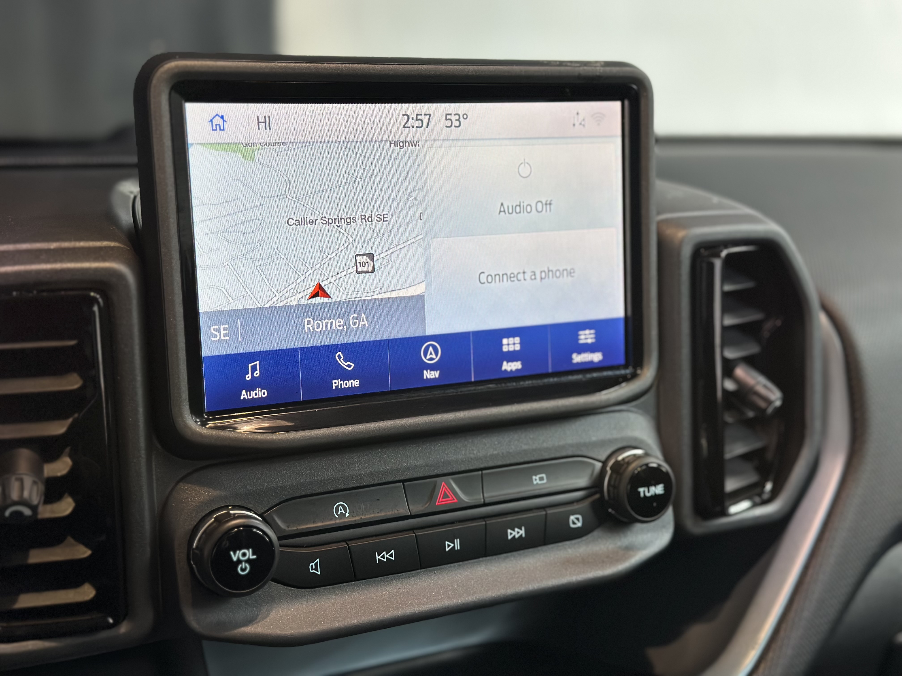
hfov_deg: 39.7
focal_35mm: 48
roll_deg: -0.3
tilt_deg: -10.7
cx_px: 451
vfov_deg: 30.3
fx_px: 1251
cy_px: 338
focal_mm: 6.86
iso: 200
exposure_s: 1/46
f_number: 1.78
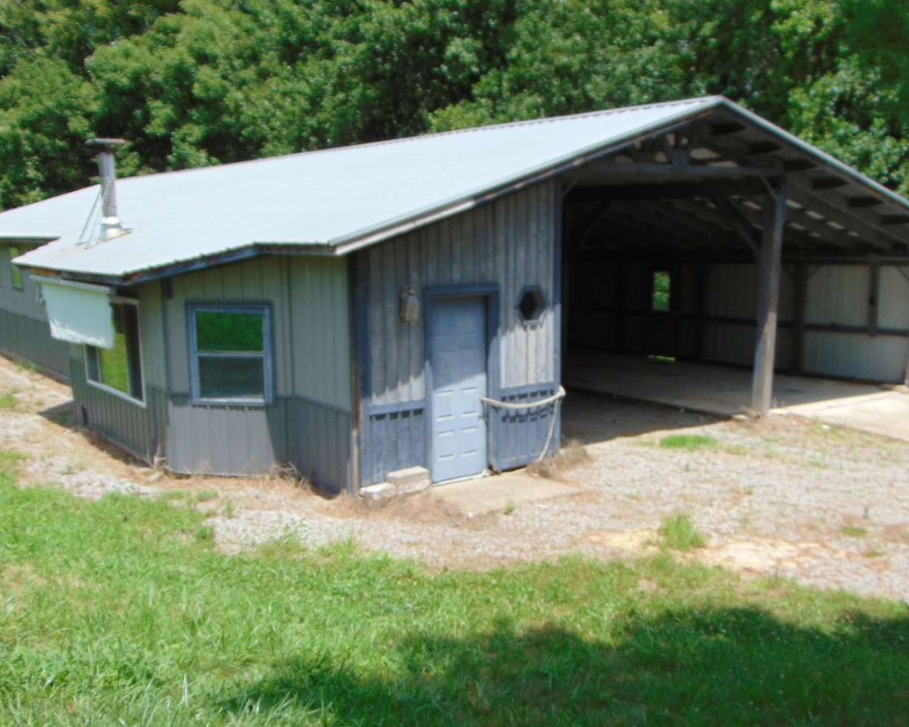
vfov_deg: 39.0
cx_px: 470
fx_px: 1022
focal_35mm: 38
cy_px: 432
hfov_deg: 47.9
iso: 80
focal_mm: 5.4
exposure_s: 1/800
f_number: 3.1
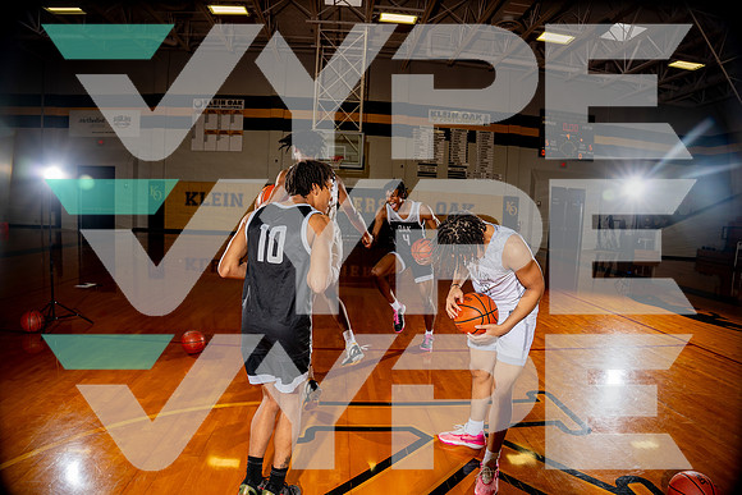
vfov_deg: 62.0
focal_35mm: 20
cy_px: 248
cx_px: 371
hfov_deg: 84.0
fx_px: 412
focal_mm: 20
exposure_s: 1/200
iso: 100
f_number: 4
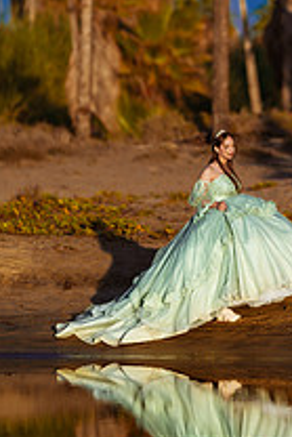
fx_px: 3546
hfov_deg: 4.7
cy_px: 34
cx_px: 313
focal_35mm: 292
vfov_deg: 7.0
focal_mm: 135
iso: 50
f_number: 1.8
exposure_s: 1/1600
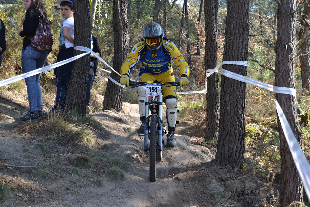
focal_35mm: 82
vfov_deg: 16.6
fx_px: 710
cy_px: 104
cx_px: 155
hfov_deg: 24.6
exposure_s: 1/500
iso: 900
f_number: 5.6
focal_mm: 55
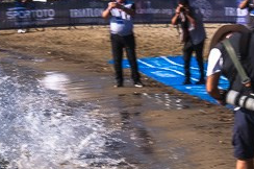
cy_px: -42
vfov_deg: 3.5
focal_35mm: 394
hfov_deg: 5.2
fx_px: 2776
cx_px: -149
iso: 32
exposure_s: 1/200
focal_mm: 75
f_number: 8
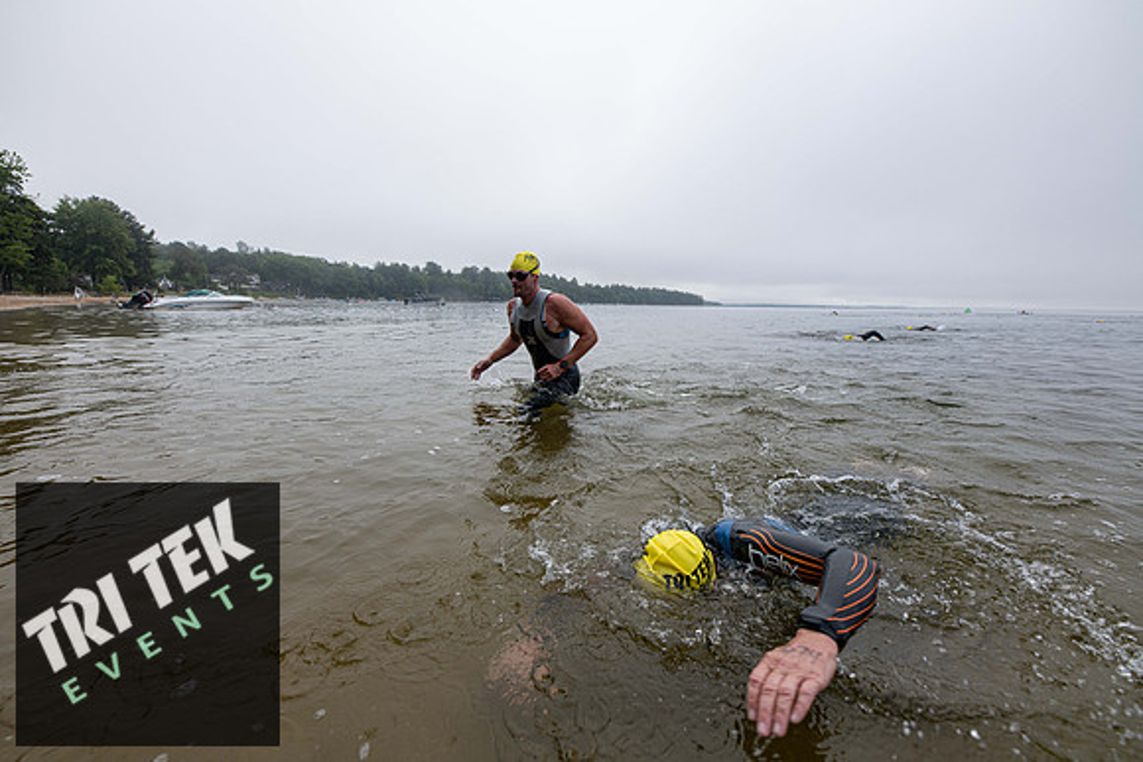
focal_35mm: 14
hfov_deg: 104.2
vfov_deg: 81.2
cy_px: 381
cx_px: 572
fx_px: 445
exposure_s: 1/800
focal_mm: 14
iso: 320
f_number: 4
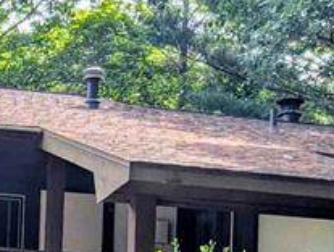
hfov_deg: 16.1
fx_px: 1141
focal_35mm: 118
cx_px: -52
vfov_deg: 11.9
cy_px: 412
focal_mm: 6.9
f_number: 1.68
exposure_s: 1/1280
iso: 22
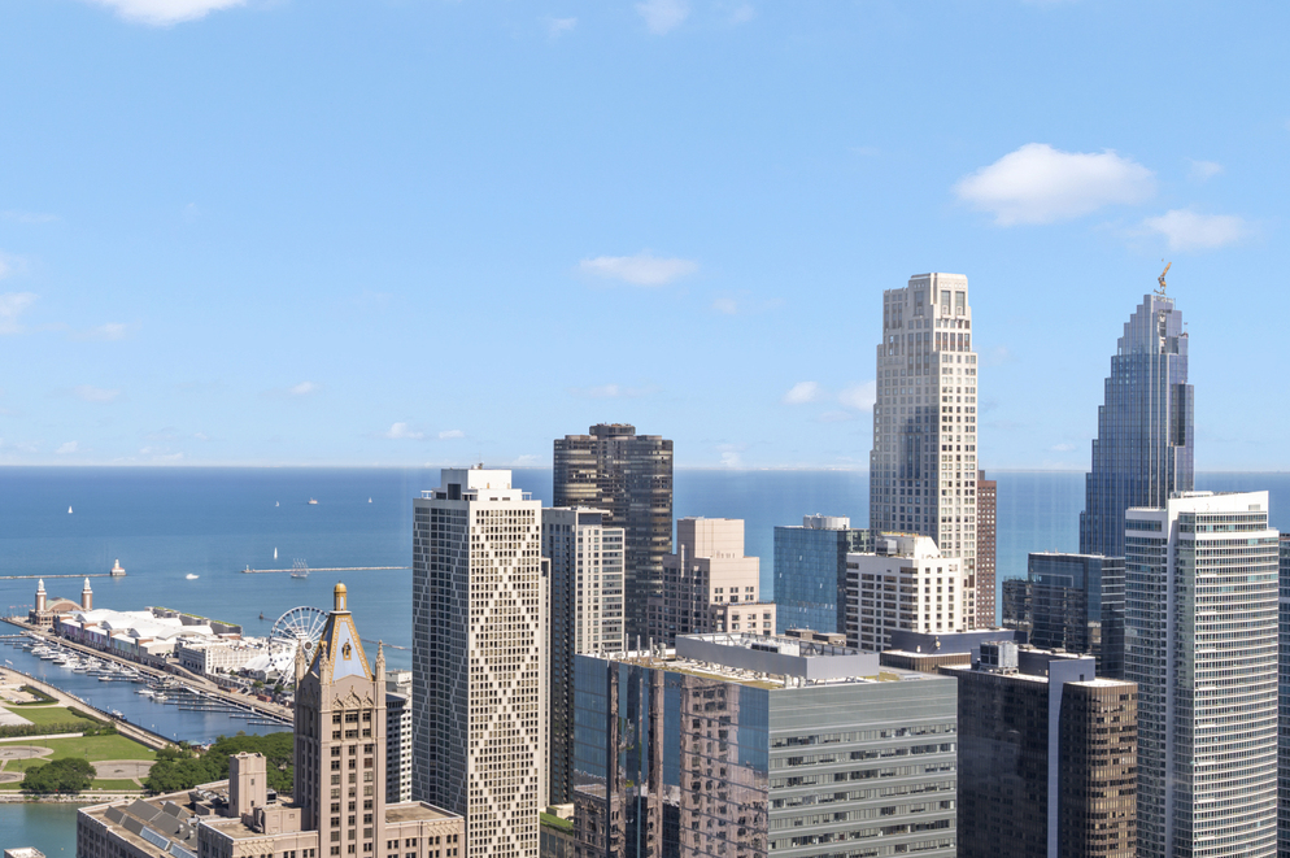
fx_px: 1754
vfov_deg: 27.5
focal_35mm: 49
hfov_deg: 40.1
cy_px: 467
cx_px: 473
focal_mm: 30
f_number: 10
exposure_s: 1/50
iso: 100
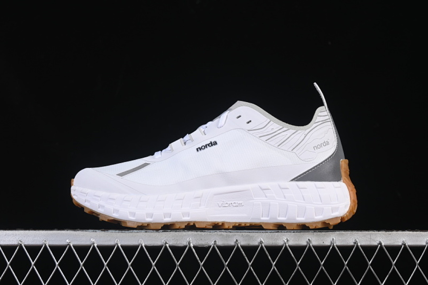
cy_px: 142
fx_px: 892
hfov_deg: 27.0
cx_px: 214
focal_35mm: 75
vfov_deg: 18.2
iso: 160
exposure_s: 1/80
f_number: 8
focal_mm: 50
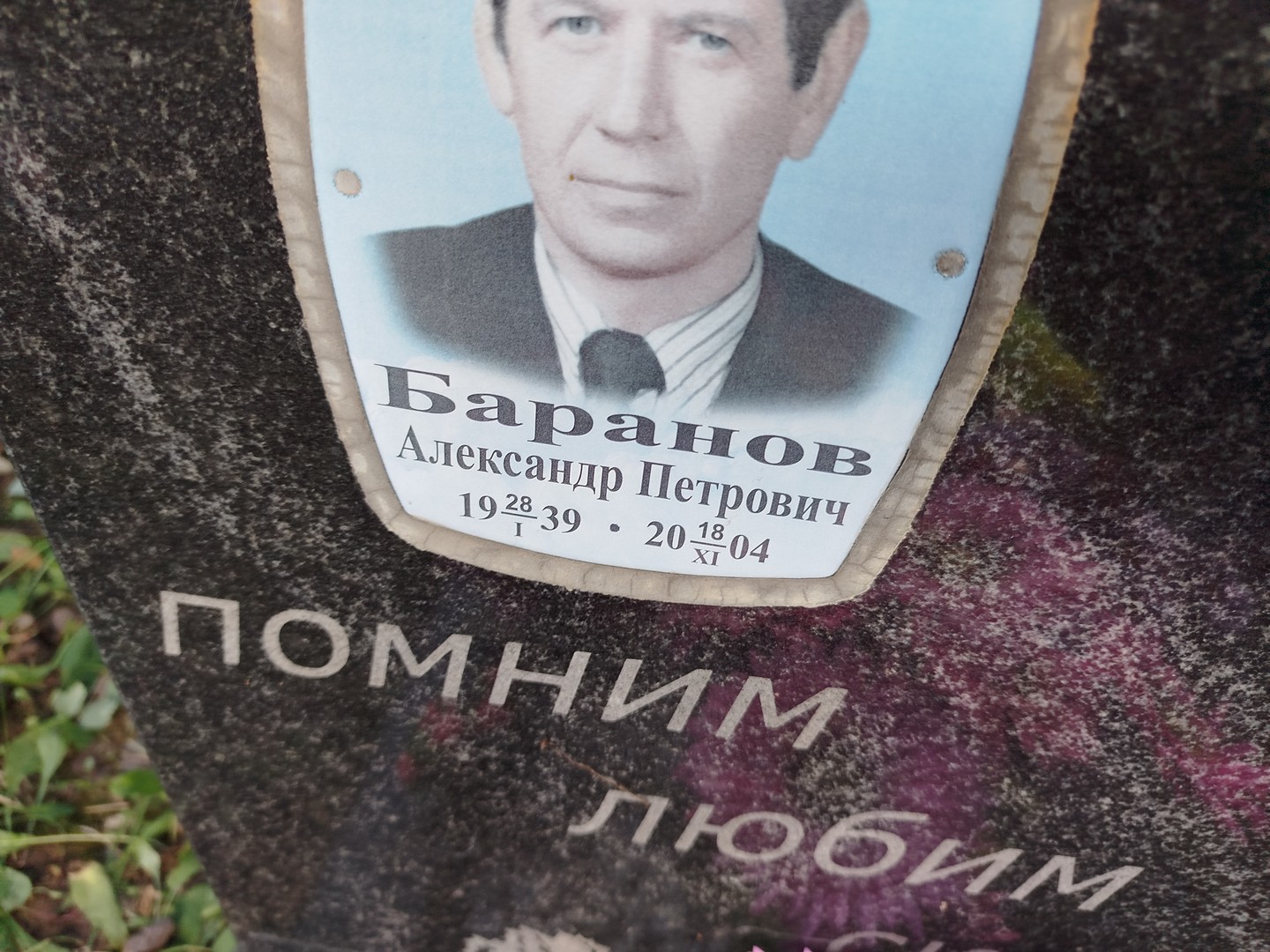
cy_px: 476
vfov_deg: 56.8
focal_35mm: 24
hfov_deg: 71.6
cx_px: 635
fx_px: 881
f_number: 1.7
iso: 50
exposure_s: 1/127
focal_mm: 5.31
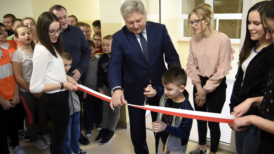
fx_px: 370
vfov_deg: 23.5
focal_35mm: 51
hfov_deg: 40.6
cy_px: 62
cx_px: 135
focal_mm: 32
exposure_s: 1/80
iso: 640
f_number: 2.8
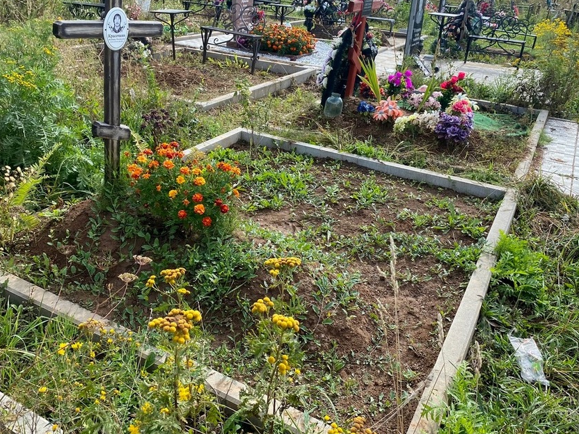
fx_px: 535
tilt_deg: -25.0
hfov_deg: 56.8
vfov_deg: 43.9
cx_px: 276
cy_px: 170
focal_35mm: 32
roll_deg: -3.6
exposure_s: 1/1072
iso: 32
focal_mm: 4.25
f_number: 1.8
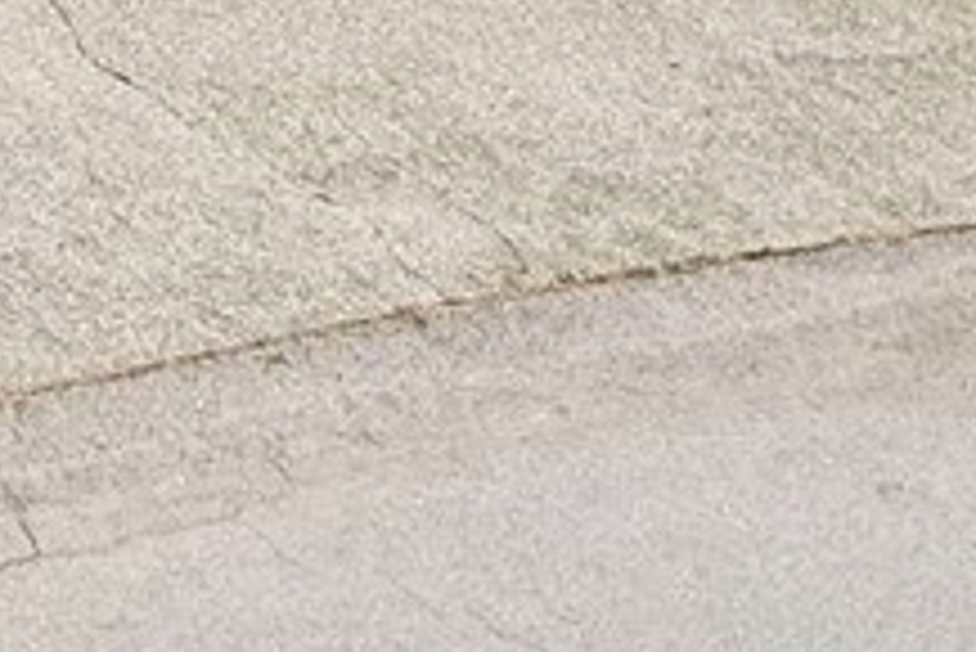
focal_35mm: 172
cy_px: -1351
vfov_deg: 7.1
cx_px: -1819
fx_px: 4666
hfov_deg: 9.6
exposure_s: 1/320
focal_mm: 8.4
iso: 100
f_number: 2.8
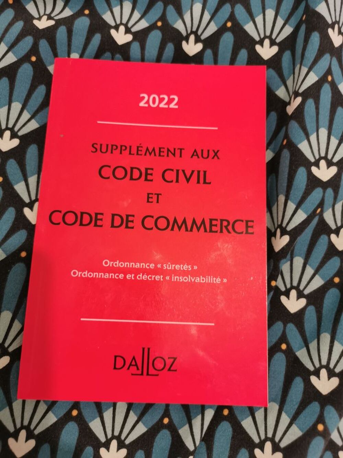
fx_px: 357
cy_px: 229
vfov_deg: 65.3
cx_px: 172
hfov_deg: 51.4
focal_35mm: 27
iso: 320
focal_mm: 5.58
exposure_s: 1/33.3
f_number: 1.8
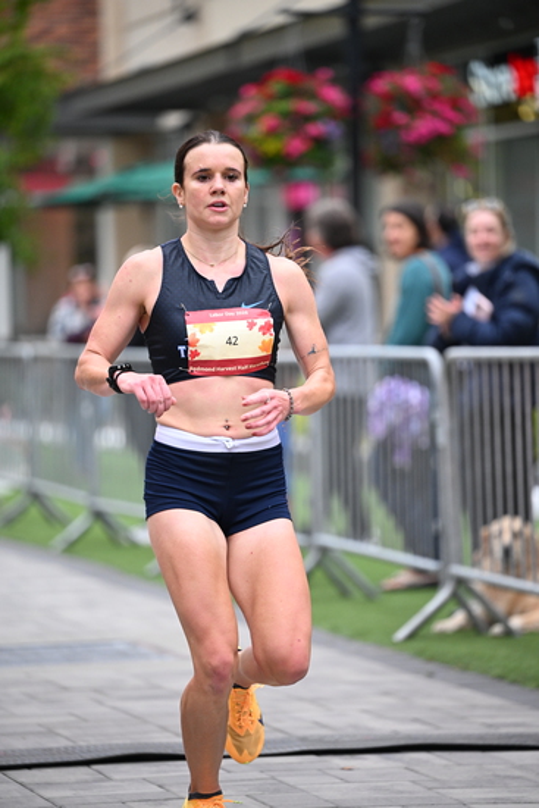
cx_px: 270
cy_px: 404
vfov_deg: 12.4
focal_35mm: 165
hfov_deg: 8.3
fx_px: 3703
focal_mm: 165
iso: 1600
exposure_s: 1/1000
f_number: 2.8
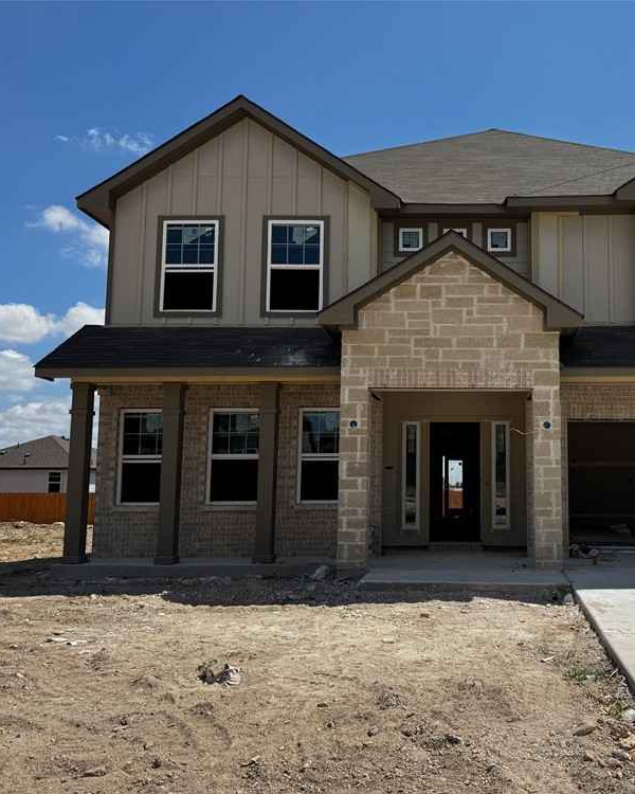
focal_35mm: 32
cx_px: 468
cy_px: 405
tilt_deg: +5.7
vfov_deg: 55.7
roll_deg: +0.0
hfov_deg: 44.4
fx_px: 752
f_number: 1.78
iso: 80
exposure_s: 1/10417
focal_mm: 6.76
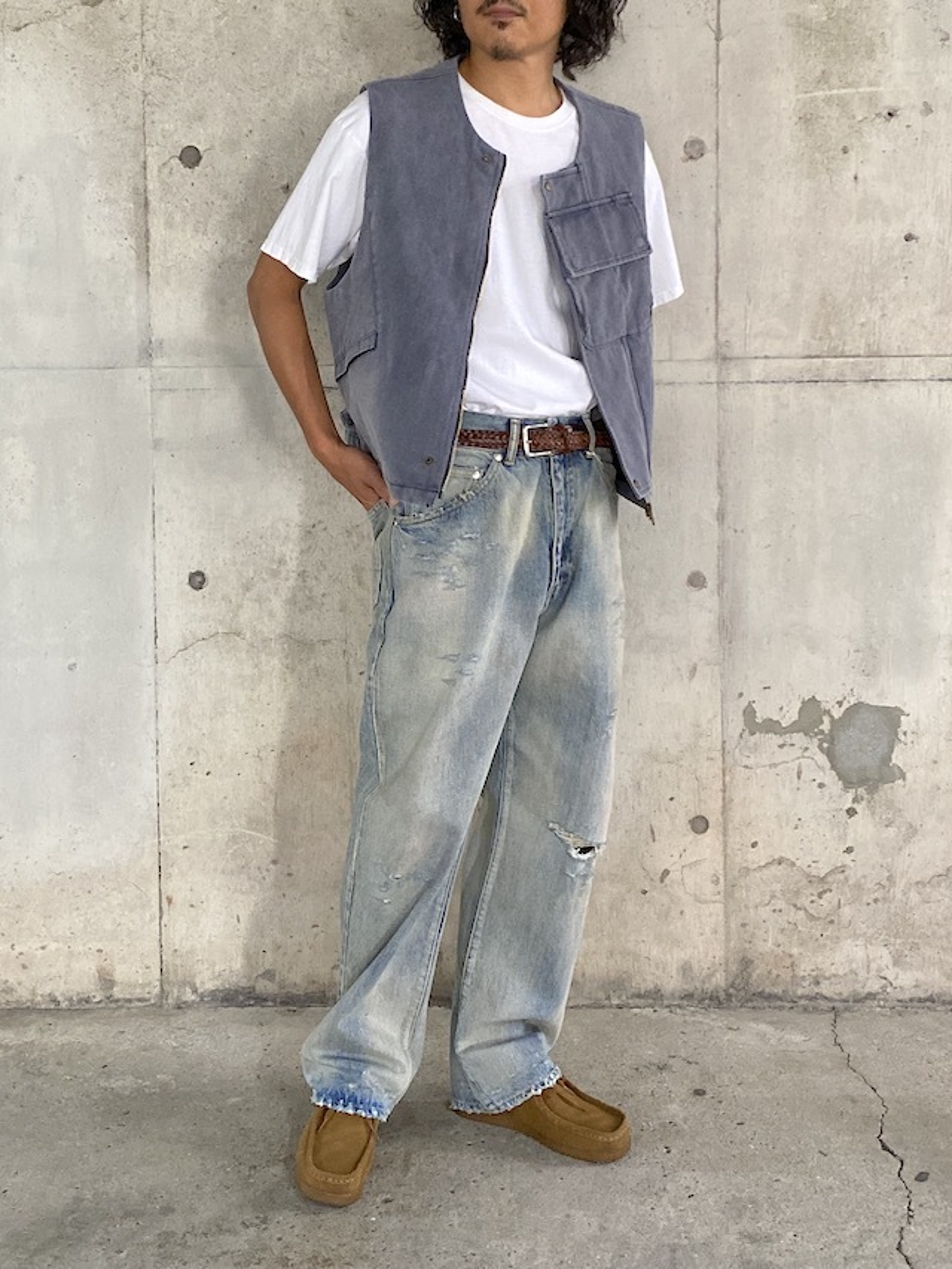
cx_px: 476
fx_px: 953
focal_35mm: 26
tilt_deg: -2.5
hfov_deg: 53.1
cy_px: 634
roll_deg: +1.3
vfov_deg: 67.3
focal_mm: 4.25
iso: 400
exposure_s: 1/60
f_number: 1.8
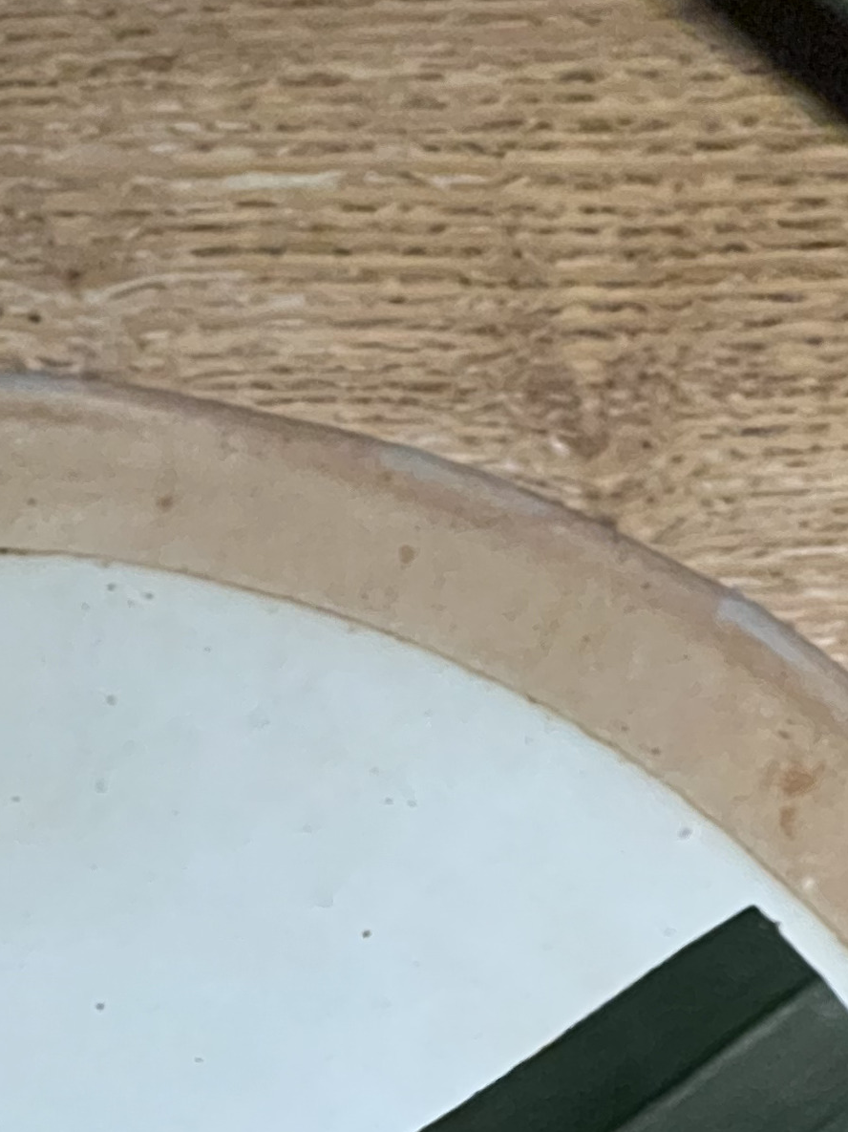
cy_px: 1671
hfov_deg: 5.7
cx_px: -144
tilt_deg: -57.5
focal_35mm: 260
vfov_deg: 7.5
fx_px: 8497
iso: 800
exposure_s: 1/50
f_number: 2.8
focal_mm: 9
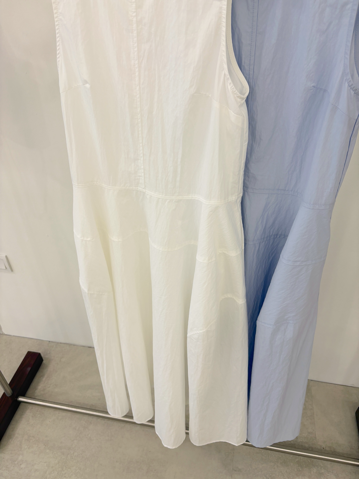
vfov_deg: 67.3
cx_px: 180
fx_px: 360
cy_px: 240
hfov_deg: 53.1
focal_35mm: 26
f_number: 1.6
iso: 64
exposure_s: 1/121
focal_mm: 5.96
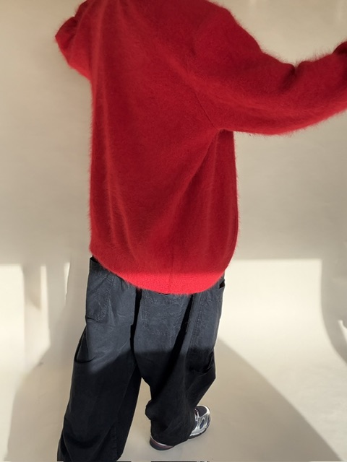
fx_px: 401
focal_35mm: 30
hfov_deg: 46.8
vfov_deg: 60.0
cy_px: 231
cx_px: 174
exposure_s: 1/334
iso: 40
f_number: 1.9
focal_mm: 2.69
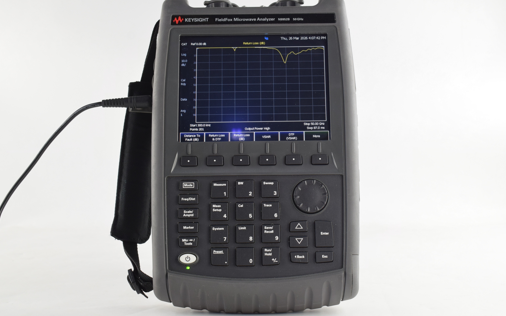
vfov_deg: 23.1
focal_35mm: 56
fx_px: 772
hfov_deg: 36.3
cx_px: 252
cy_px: 154
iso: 400
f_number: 10
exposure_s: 1/30
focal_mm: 36
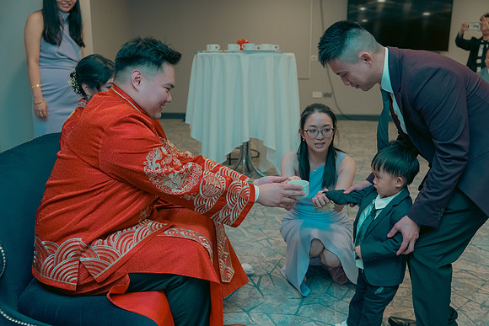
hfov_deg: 54.4
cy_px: 163
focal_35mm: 35
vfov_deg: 37.9
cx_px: 244
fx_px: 476
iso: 2500
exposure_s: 1/160
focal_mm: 35
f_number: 3.5
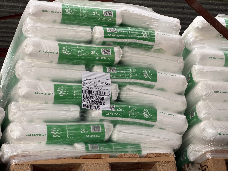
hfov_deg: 19.6
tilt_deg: +26.0
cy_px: 86
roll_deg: +6.8
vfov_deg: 14.8
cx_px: 114
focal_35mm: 100
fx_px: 659
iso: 125
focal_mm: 16.89
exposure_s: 1/121
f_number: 2.8
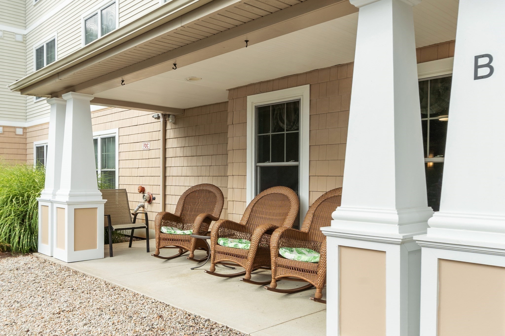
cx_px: 252
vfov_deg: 42.3
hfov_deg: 60.3
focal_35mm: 31
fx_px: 435
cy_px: 168
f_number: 8
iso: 100
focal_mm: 21
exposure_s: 1/80
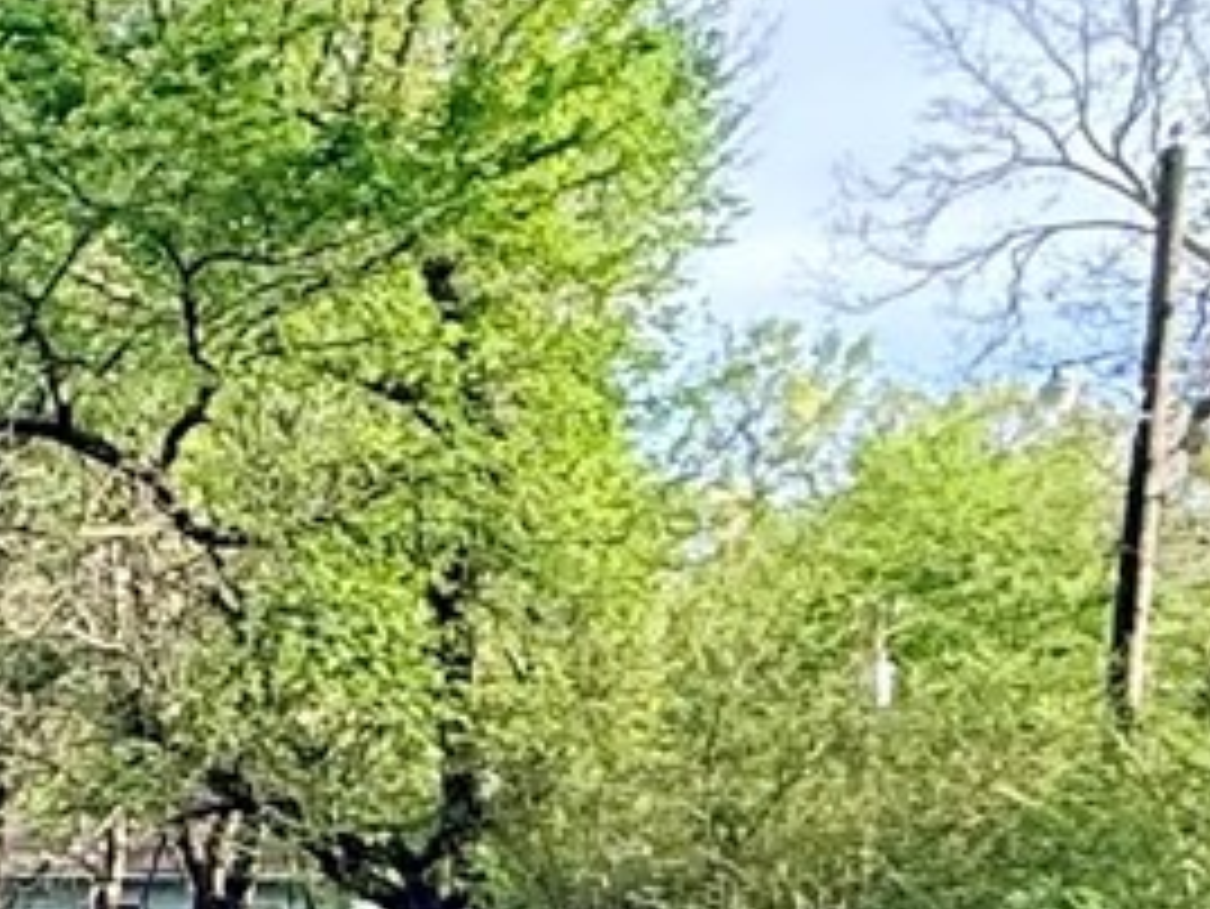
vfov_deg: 14.0
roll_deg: -1.8
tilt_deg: -6.9
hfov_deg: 13.6
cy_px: 1287
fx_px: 3497
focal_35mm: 100
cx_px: -1763
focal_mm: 2.22
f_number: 2.2
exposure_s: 1/379
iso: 64
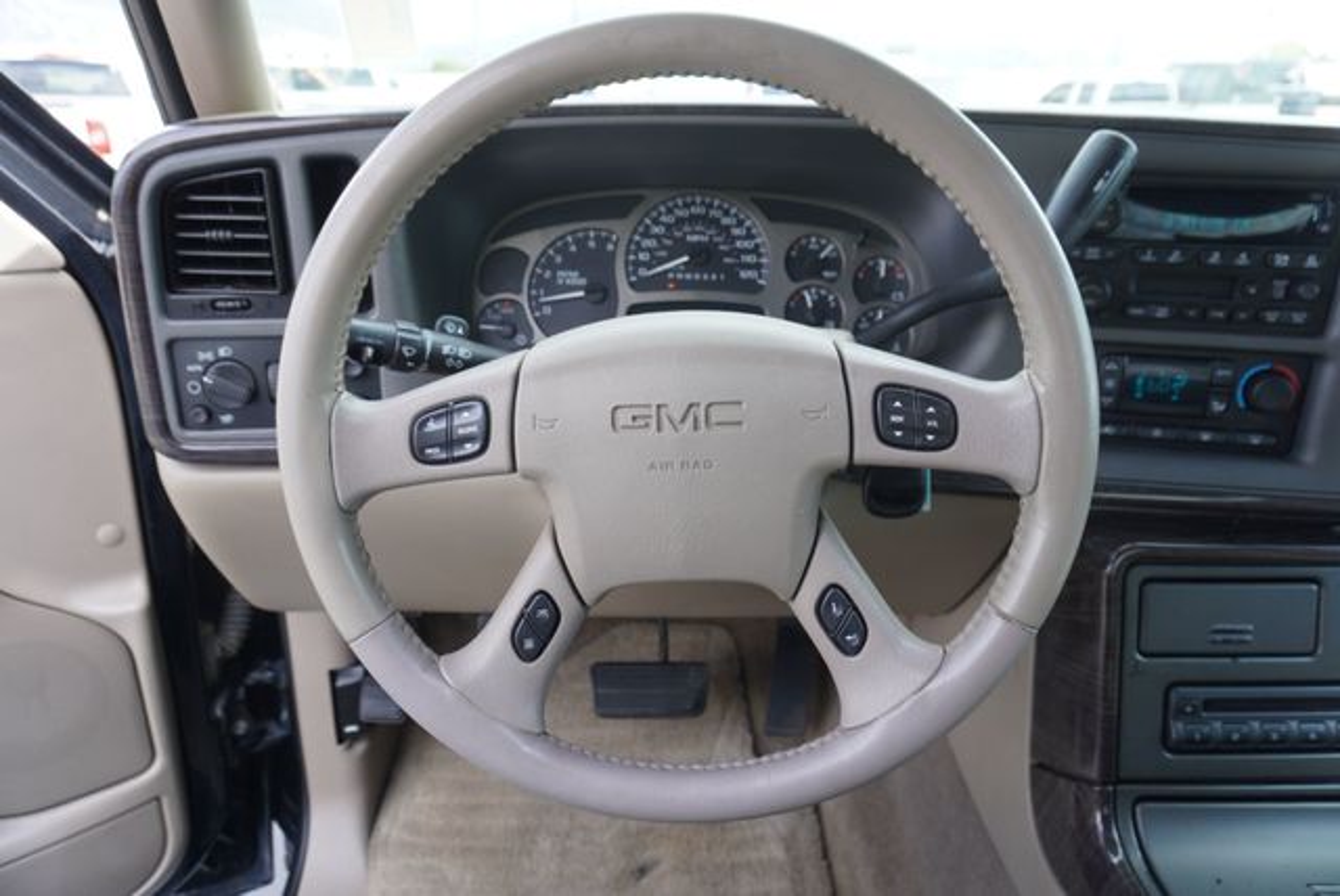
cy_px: 448
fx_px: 894
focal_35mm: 24
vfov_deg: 53.2
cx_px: 670
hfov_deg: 73.7
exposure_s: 1/80
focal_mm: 16
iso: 100
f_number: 4
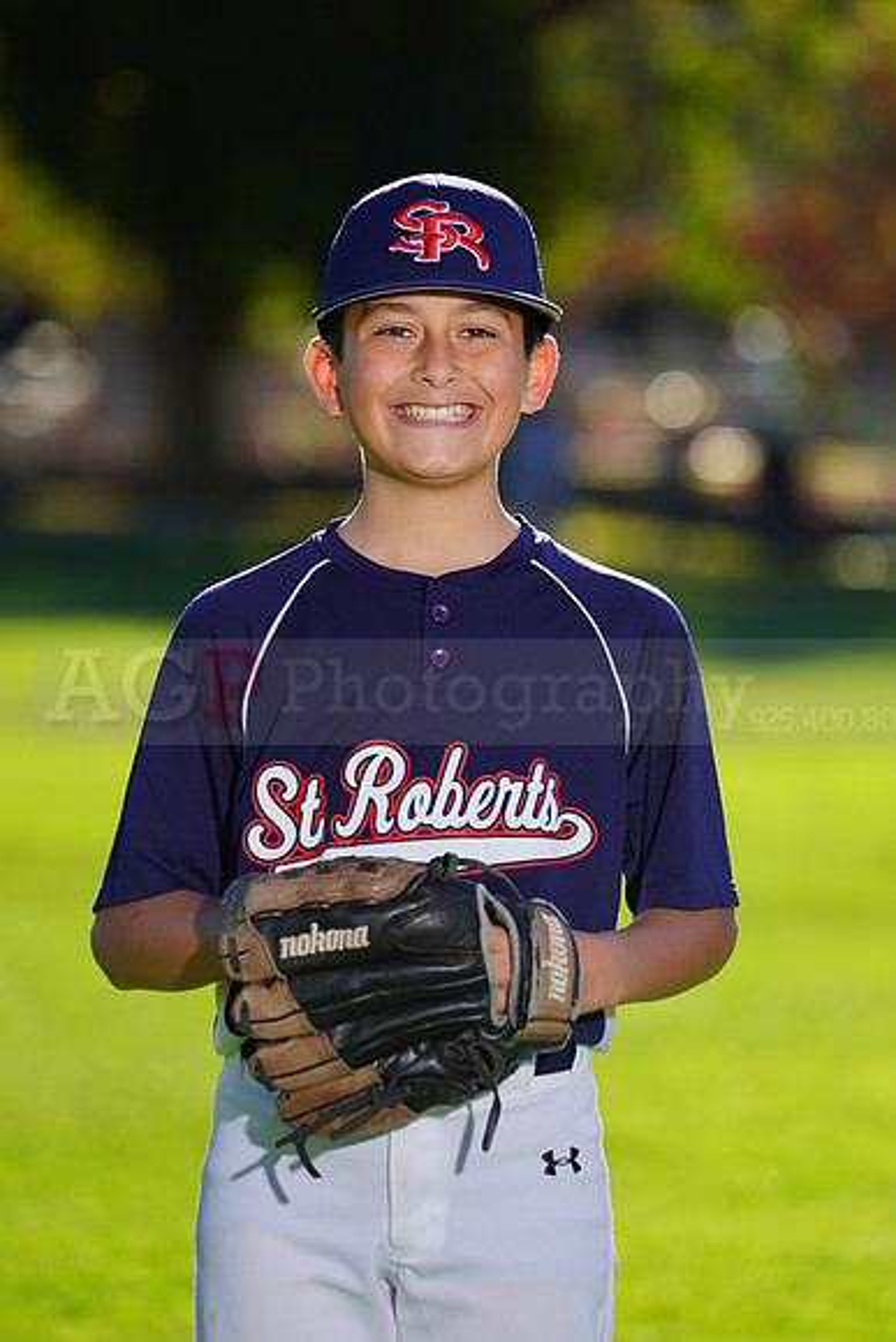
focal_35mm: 364
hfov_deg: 3.8
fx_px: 13580
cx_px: 448
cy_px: 671
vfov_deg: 5.7
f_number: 8
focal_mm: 364
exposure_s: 1/250
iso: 100
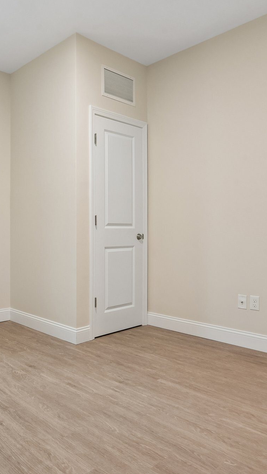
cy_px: 235
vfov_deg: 69.9
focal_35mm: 27
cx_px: 32
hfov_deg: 40.0
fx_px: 340
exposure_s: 1/13
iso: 400
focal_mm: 17
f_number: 11
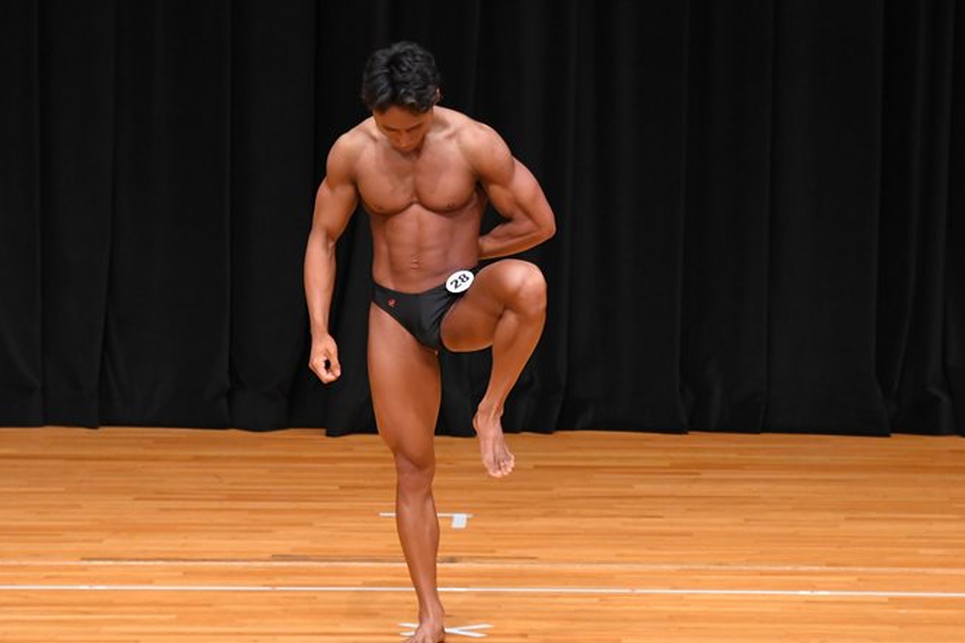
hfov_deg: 6.5
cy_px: 314
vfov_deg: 4.4
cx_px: 486
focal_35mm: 315
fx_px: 8439
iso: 4000
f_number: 5.6
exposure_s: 1/400
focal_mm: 180
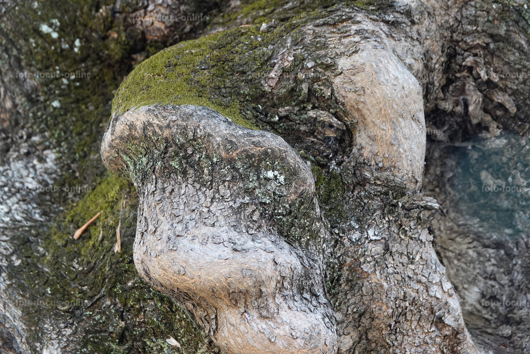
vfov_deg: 9.5
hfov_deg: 14.2
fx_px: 2120
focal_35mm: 144
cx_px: 265
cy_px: 177
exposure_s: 1/100
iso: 800
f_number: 4
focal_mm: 52.82
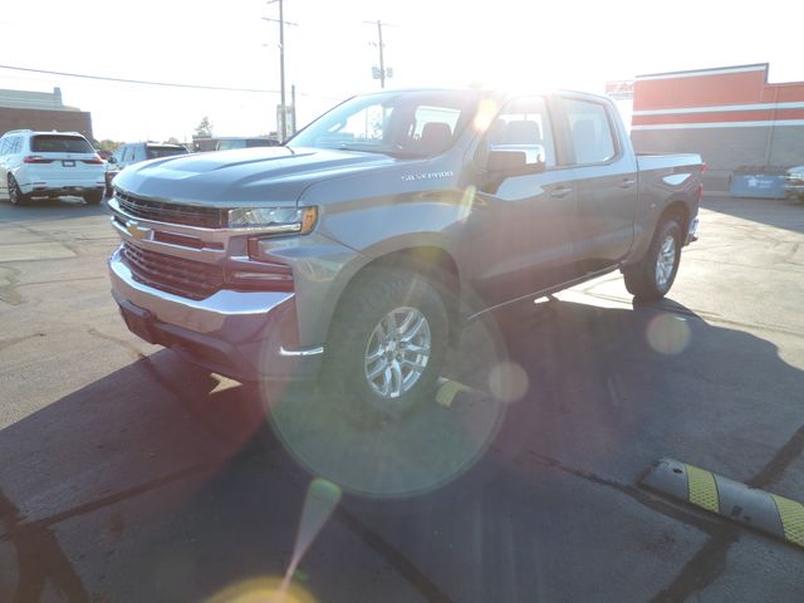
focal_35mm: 24
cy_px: 302
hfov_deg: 71.6
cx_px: 402
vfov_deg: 56.8
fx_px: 557
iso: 80
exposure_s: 1/200
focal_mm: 4.3
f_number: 3
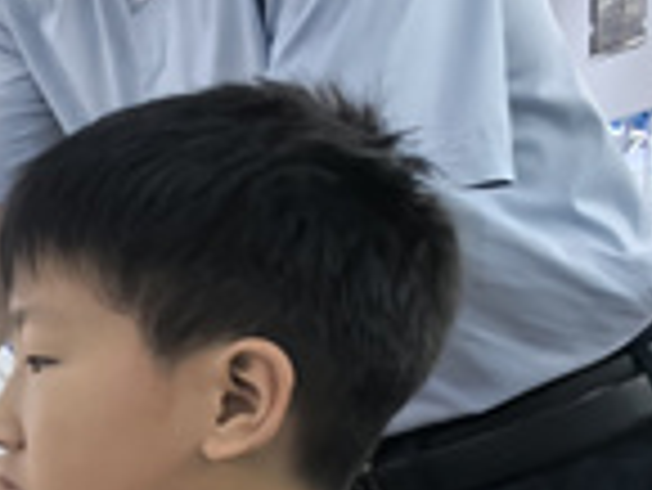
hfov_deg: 11.9
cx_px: -621
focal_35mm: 149
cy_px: 337
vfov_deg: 10.0
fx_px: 2809
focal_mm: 5.75
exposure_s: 1/100
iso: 160
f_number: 2
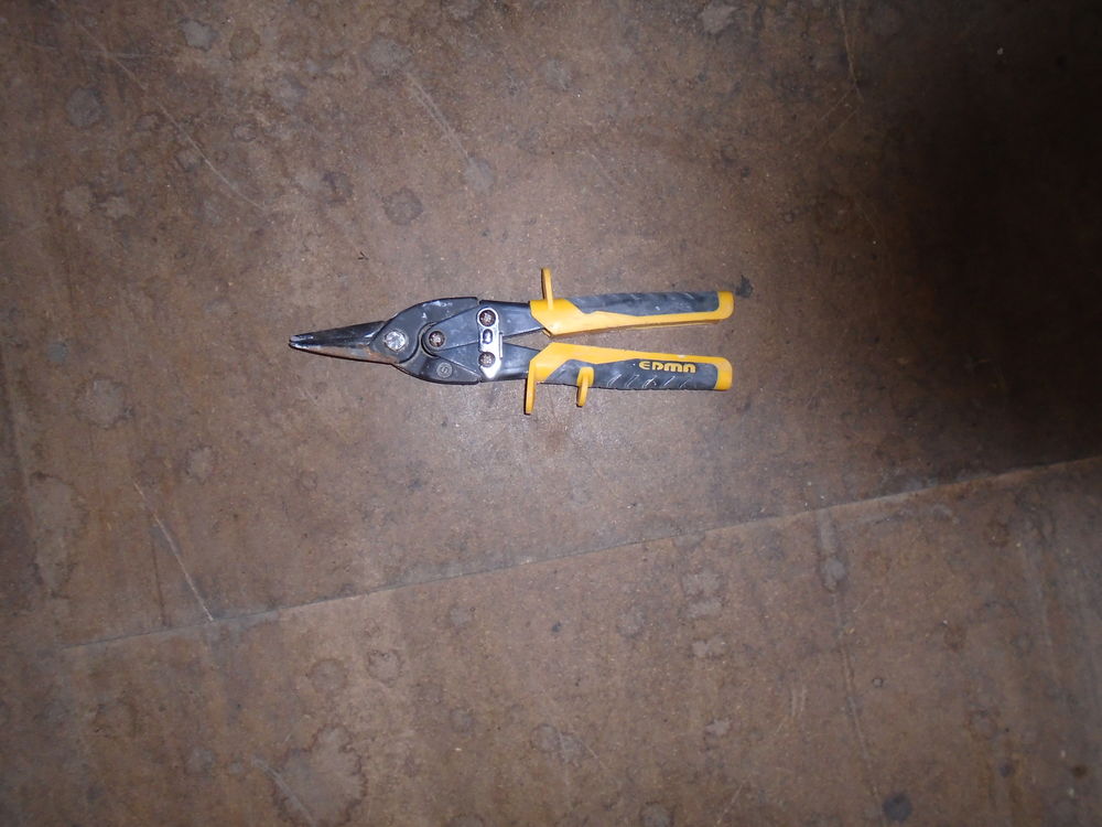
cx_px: 551
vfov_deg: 53.1
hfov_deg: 67.3
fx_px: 828
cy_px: 414
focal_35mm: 26
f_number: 3.2
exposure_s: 1/30
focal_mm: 4.6
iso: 200
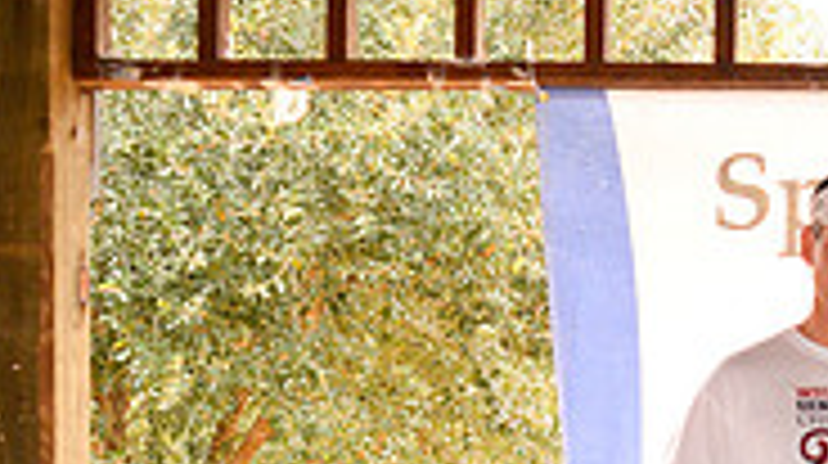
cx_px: 990
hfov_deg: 15.5
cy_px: 838
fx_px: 2931
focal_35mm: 134
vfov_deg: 8.7
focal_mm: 27
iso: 640
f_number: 4
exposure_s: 1/125
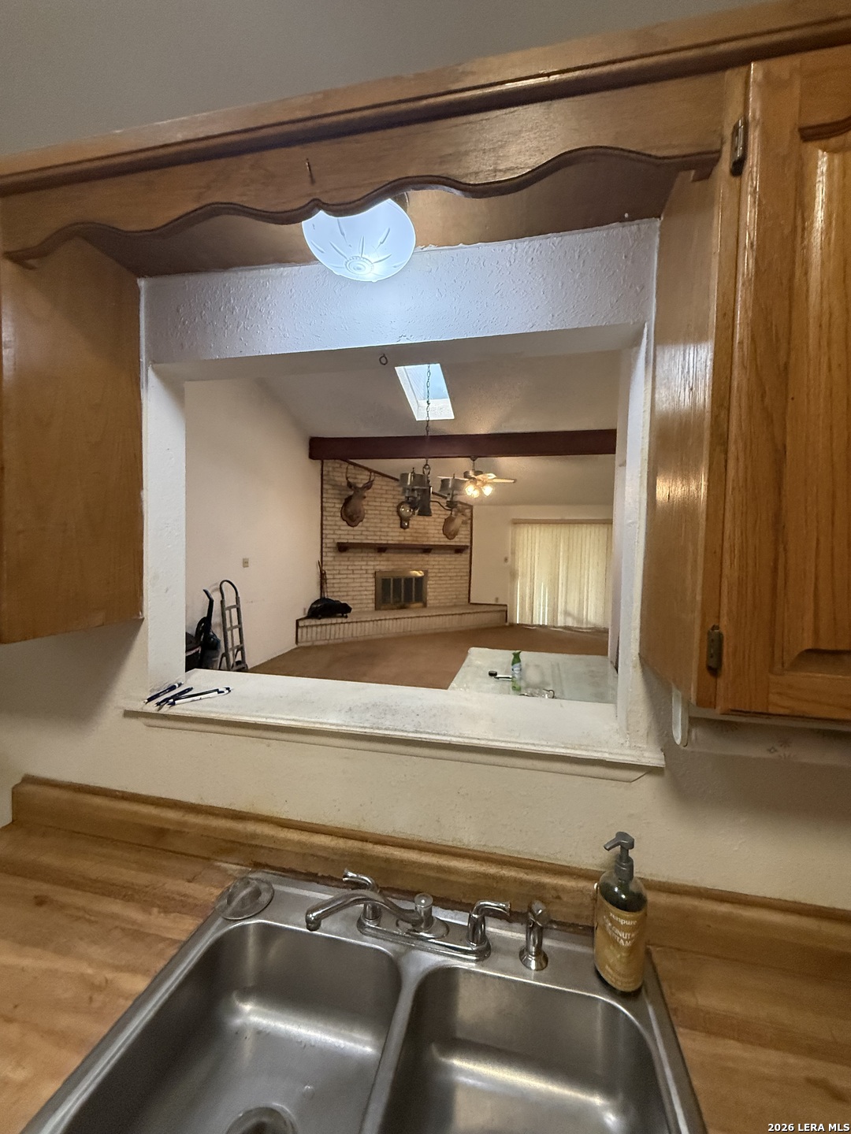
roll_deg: -1.9
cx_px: 426
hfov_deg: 85.7
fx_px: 459
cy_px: 567
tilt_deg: -3.8
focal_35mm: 14
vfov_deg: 102.1
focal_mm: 2.22
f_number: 2.2
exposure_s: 1/120
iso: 640
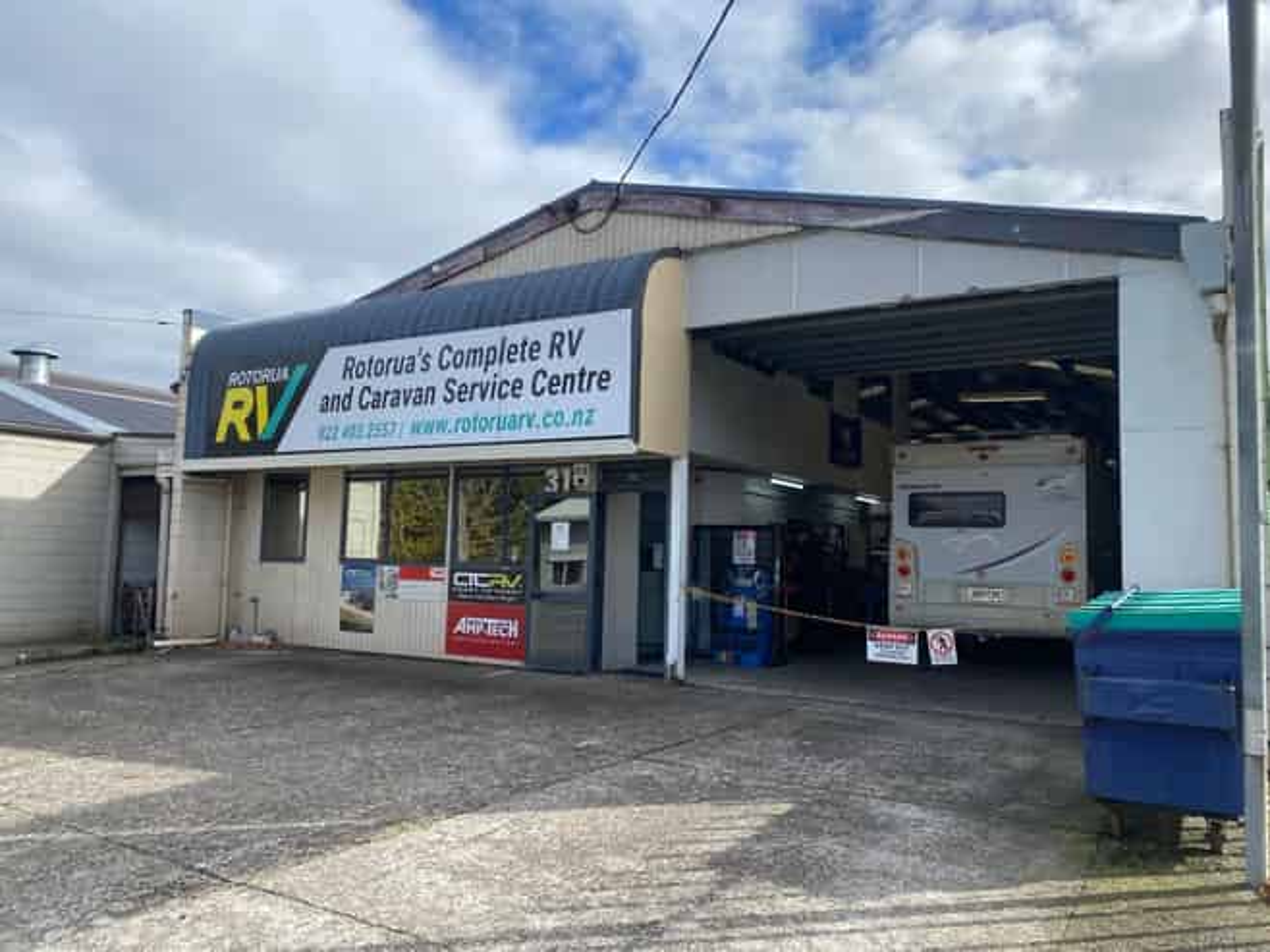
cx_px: 635
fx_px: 954
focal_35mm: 26
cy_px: 476
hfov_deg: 67.3
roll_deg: -1.4
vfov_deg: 53.0
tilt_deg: +4.6
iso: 32
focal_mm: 4.25
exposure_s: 1/1996
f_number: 1.8
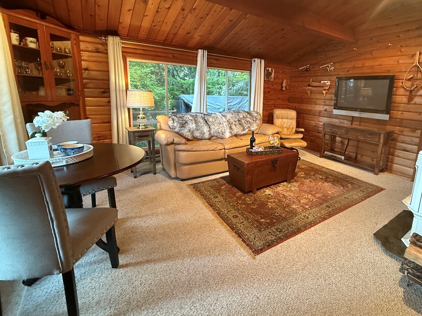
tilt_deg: -9.7
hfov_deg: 86.6
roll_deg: -2.4
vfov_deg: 71.1
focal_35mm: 18
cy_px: 132
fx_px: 219
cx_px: 254
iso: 640
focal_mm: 2.22
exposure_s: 1/60
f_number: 2.2
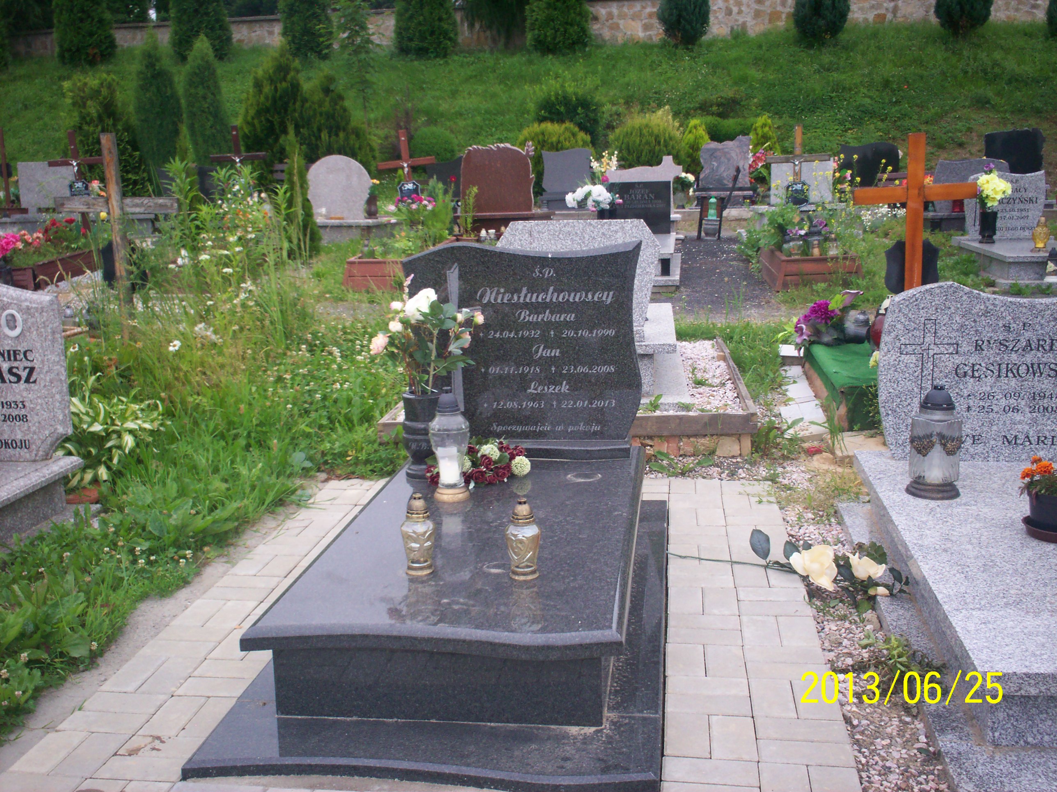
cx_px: 528
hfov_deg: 51.4
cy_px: 396
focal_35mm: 36
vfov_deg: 39.7
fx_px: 1099
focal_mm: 6
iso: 100
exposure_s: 1/86.2
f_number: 4.5
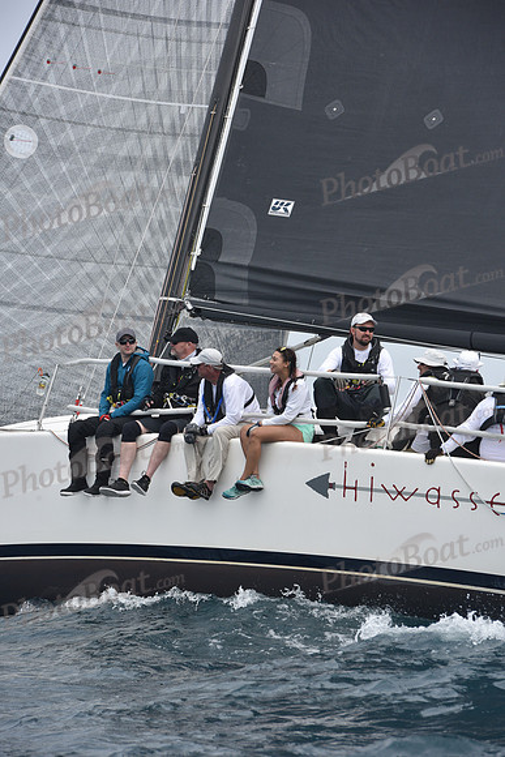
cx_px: 252
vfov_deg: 10.3
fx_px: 4205
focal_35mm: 200
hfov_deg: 6.9
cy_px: 378
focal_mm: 200
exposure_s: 1/800
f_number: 9
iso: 250
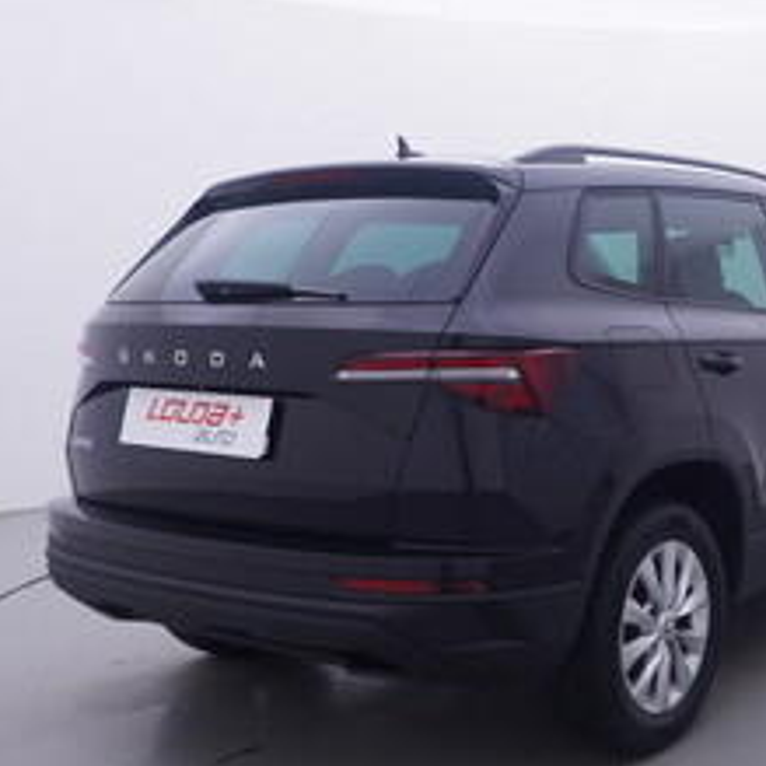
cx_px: 673
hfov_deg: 33.6
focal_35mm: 48
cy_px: 355
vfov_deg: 35.3
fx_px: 1203
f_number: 5
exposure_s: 1/80
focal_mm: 15
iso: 200
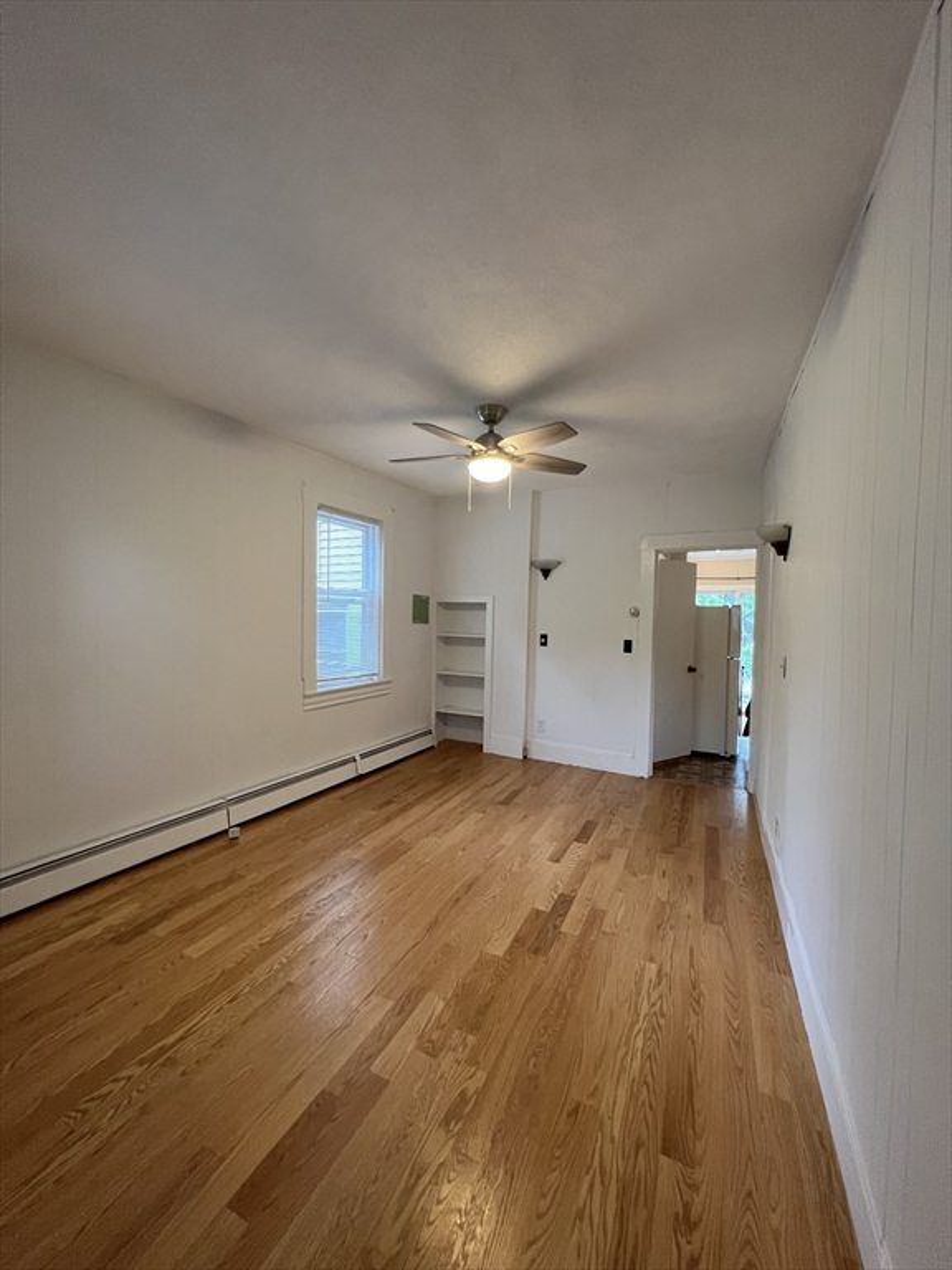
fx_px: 477
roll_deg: -0.9
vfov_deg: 106.2
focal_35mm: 13
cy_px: 635
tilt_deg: -0.7
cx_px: 476
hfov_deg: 89.9
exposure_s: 1/60
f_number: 1.8
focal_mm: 1.57
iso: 250
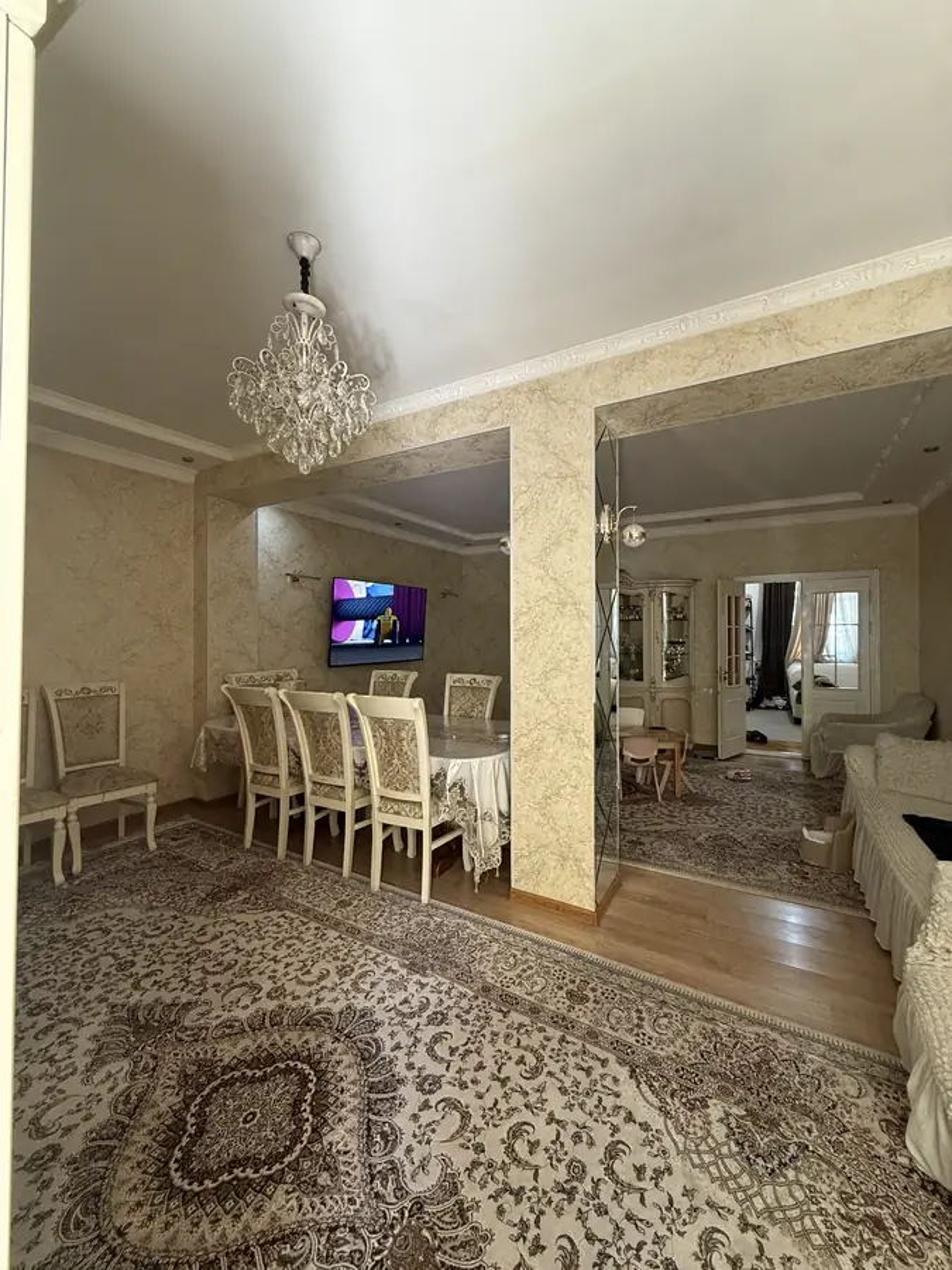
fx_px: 513
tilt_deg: +0.7
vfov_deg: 102.1
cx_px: 476
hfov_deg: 85.7
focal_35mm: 14
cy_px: 635
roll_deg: +0.3
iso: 320
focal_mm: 2.22
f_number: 2.2
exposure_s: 1/69
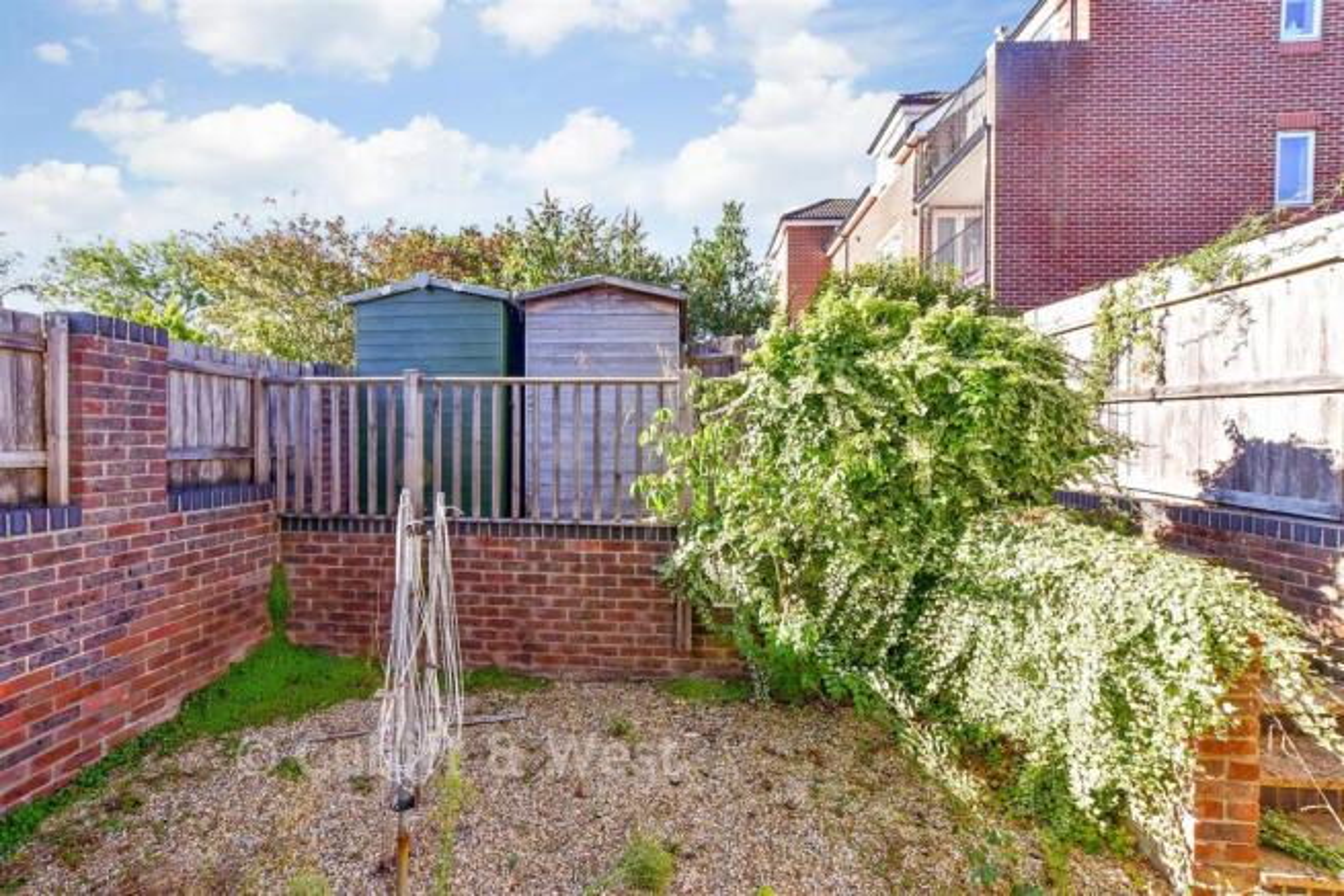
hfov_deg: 100.4
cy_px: 448
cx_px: 672
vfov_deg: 77.4
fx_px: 560
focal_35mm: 15
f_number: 8
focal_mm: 10
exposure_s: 1/160
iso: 320
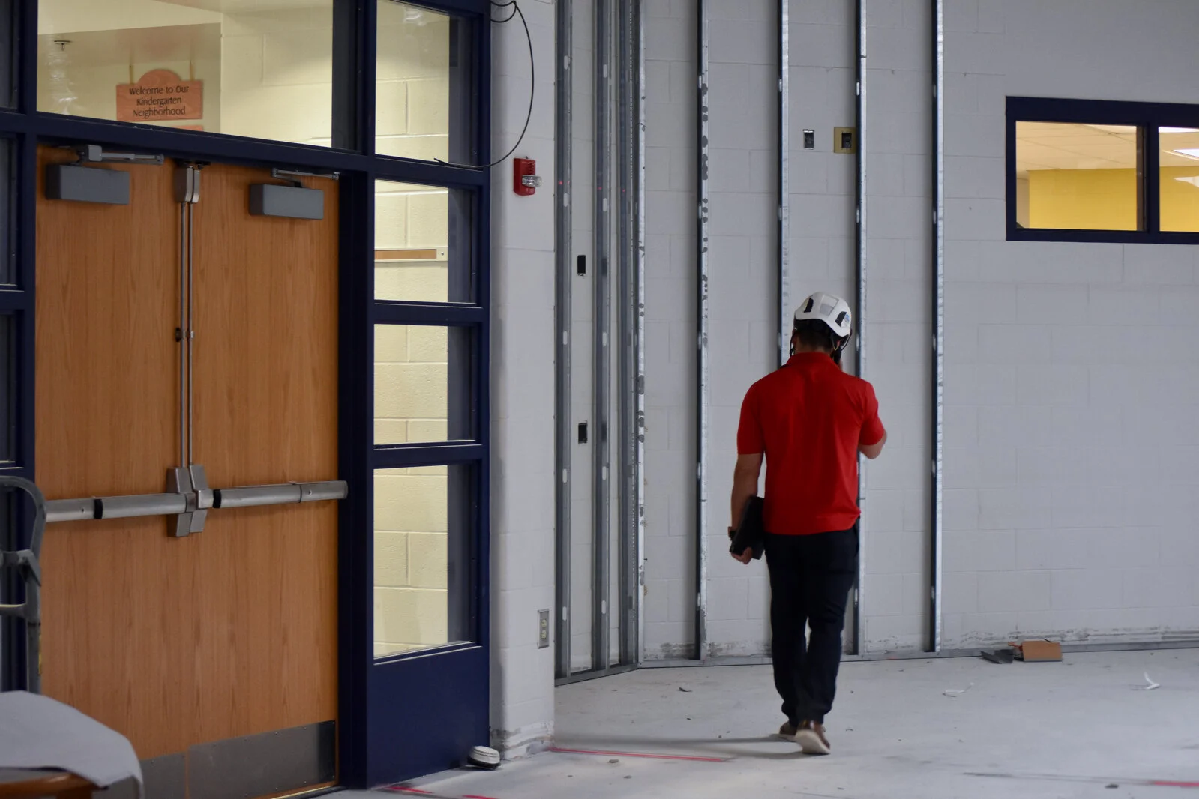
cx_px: 600
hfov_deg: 24.6
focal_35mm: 82
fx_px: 2747
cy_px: 400
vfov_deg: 16.6
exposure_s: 1/60
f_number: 4
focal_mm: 55
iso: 1400
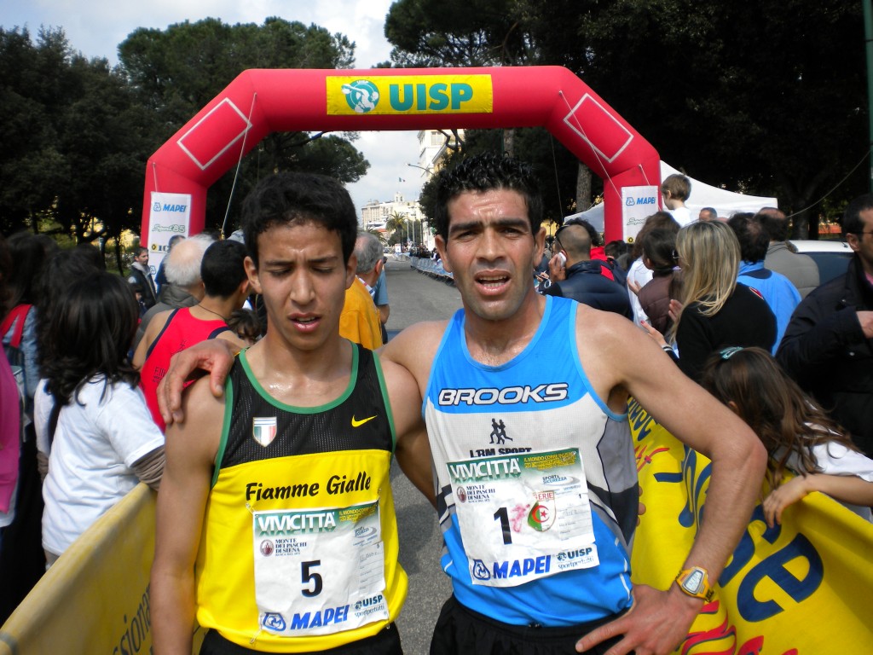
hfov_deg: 52.6
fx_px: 883
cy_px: 328
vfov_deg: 40.7
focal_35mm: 35
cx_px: 436
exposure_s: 1/575
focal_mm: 6.3
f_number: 4.6
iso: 80
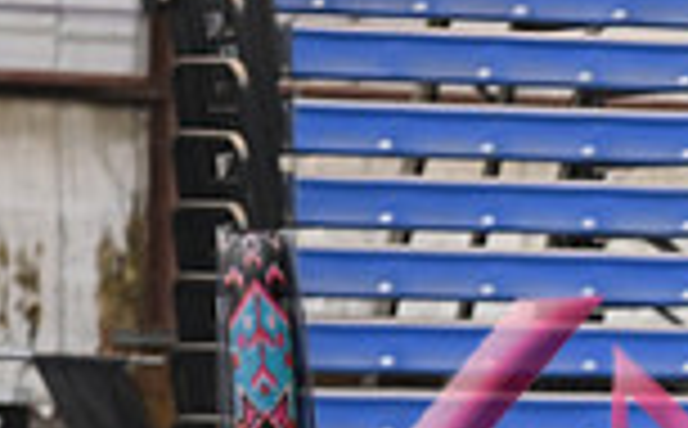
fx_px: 14486
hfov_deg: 2.7
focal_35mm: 774
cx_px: 1052
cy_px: 552
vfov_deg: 1.7
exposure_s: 1/250
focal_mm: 200
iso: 2500
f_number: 3.2
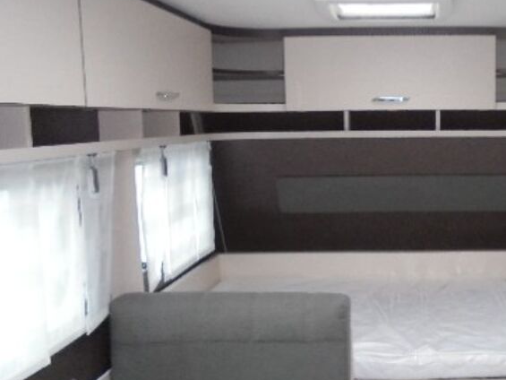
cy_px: 226
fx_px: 673
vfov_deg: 31.5
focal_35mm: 46
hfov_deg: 39.3
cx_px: 419
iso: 400
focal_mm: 4.6
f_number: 3.5
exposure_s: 1/30
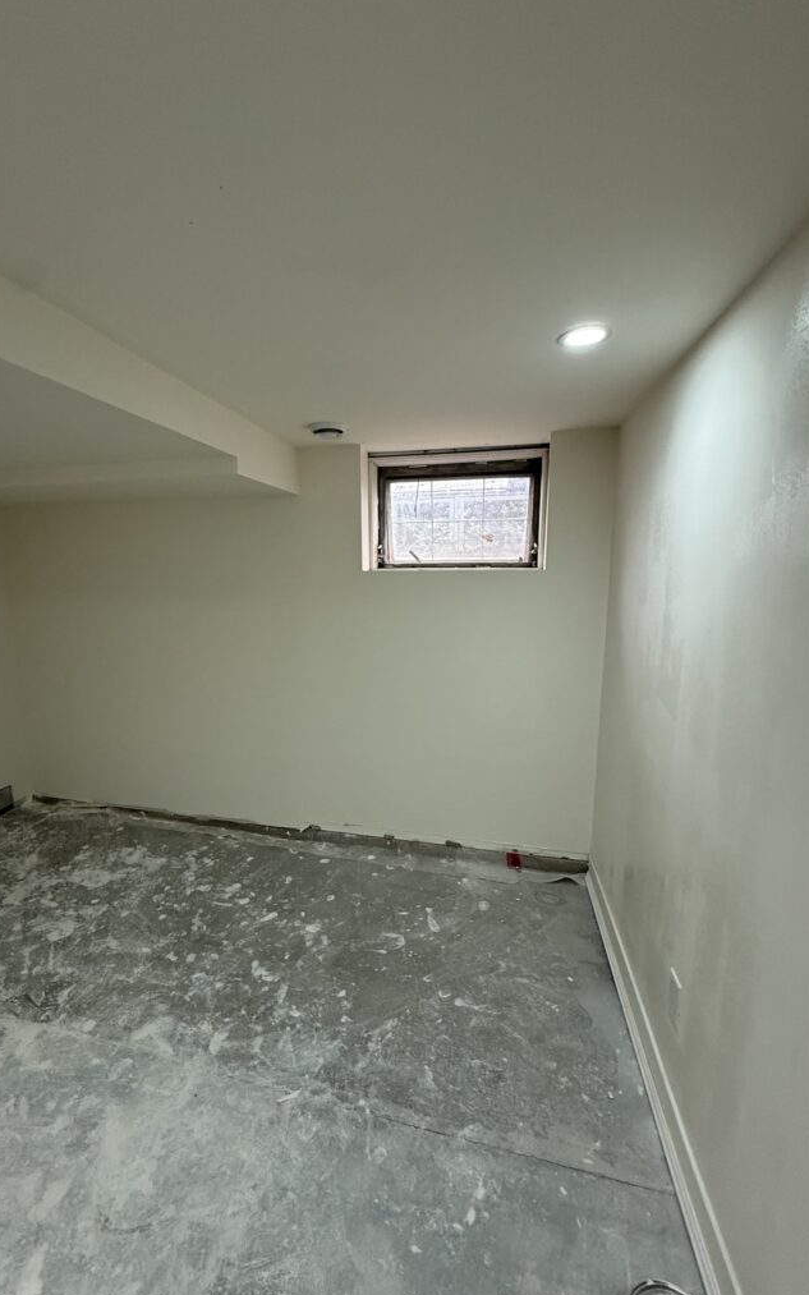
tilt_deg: -8.6
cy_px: 647
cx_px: 353
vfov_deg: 101.5
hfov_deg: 74.4
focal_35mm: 15
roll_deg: +0.1
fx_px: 529
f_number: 2.2
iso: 320
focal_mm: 2.22
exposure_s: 1/120
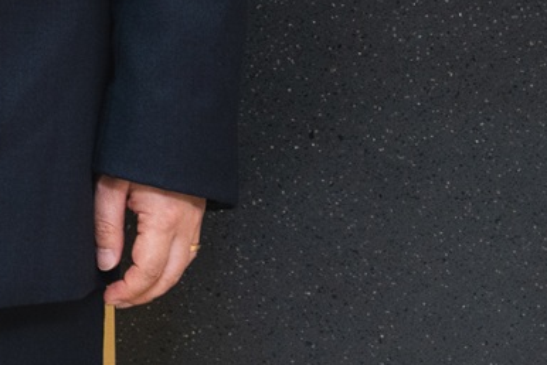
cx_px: -809
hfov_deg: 5.6
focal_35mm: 355
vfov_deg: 3.8
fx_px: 5398
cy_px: -581
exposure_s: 1/80
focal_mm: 61
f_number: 5
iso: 640
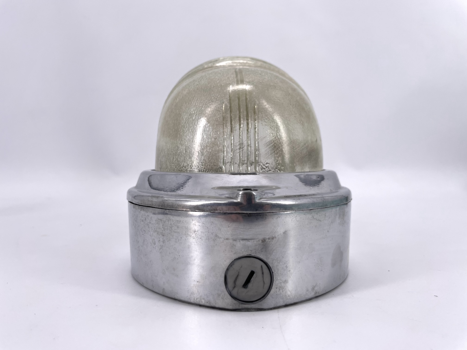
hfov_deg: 67.3
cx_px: 234
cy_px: 175
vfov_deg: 53.1
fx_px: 351
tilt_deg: -1.7
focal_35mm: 26
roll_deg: +0.4
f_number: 1.6
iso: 32
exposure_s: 1/739
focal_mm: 4.2
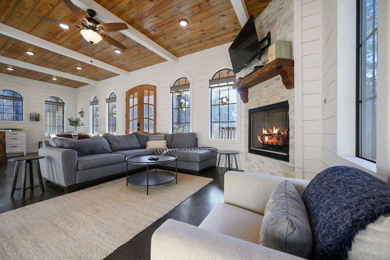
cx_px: 195
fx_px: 152
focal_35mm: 14
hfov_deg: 104.3
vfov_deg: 81.2
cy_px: 130
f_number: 6.3
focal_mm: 14
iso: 500
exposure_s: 1/160
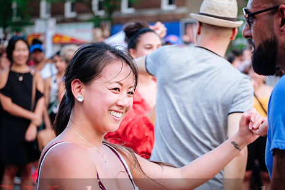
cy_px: 115
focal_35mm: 94
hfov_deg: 21.7
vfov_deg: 14.6
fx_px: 744
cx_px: 169
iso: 200
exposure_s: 1/250
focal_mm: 50
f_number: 2.8
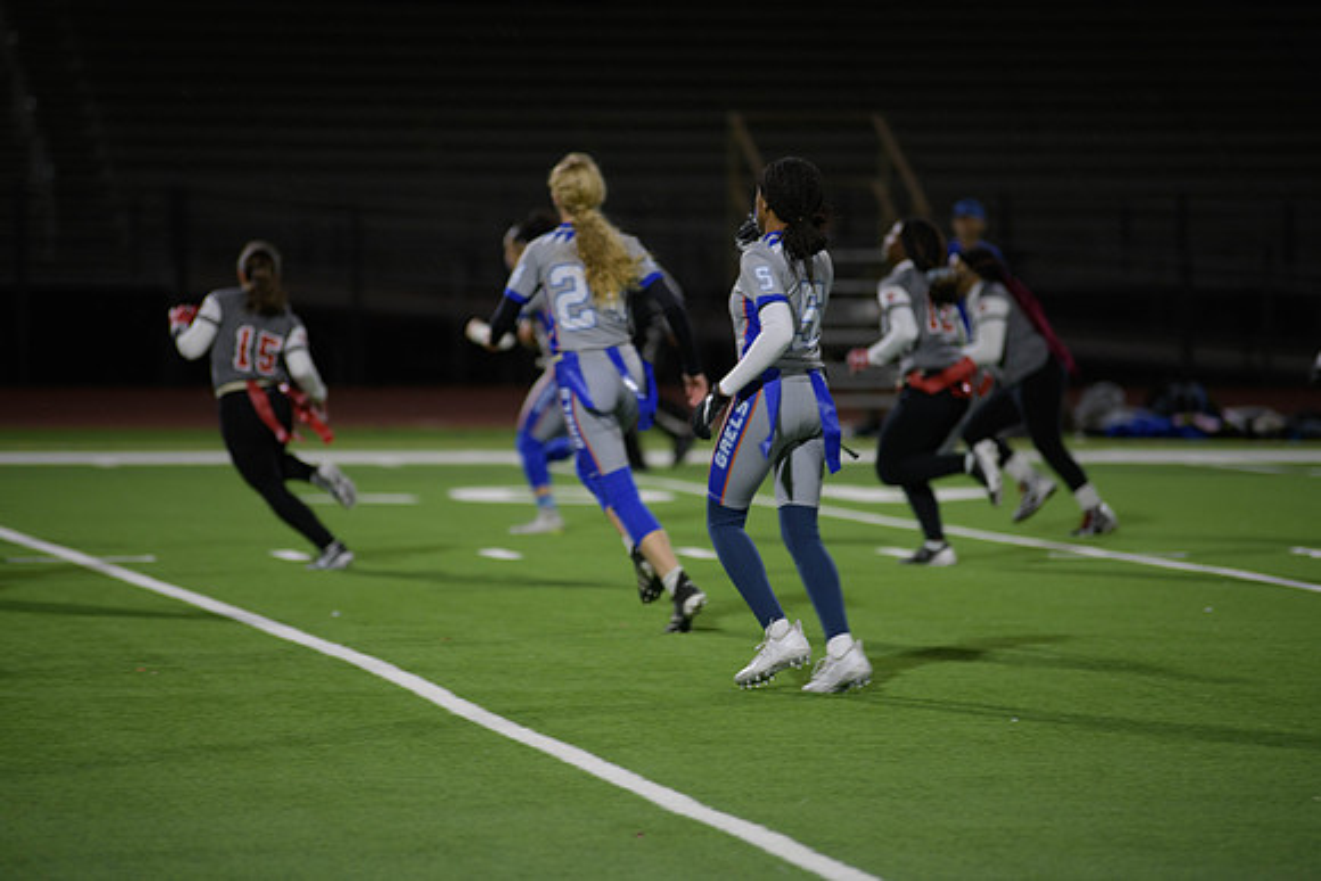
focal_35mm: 200
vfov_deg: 6.9
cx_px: 660
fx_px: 7340
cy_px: 440
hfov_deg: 10.3
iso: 640
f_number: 2.8
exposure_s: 1/200
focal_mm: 200
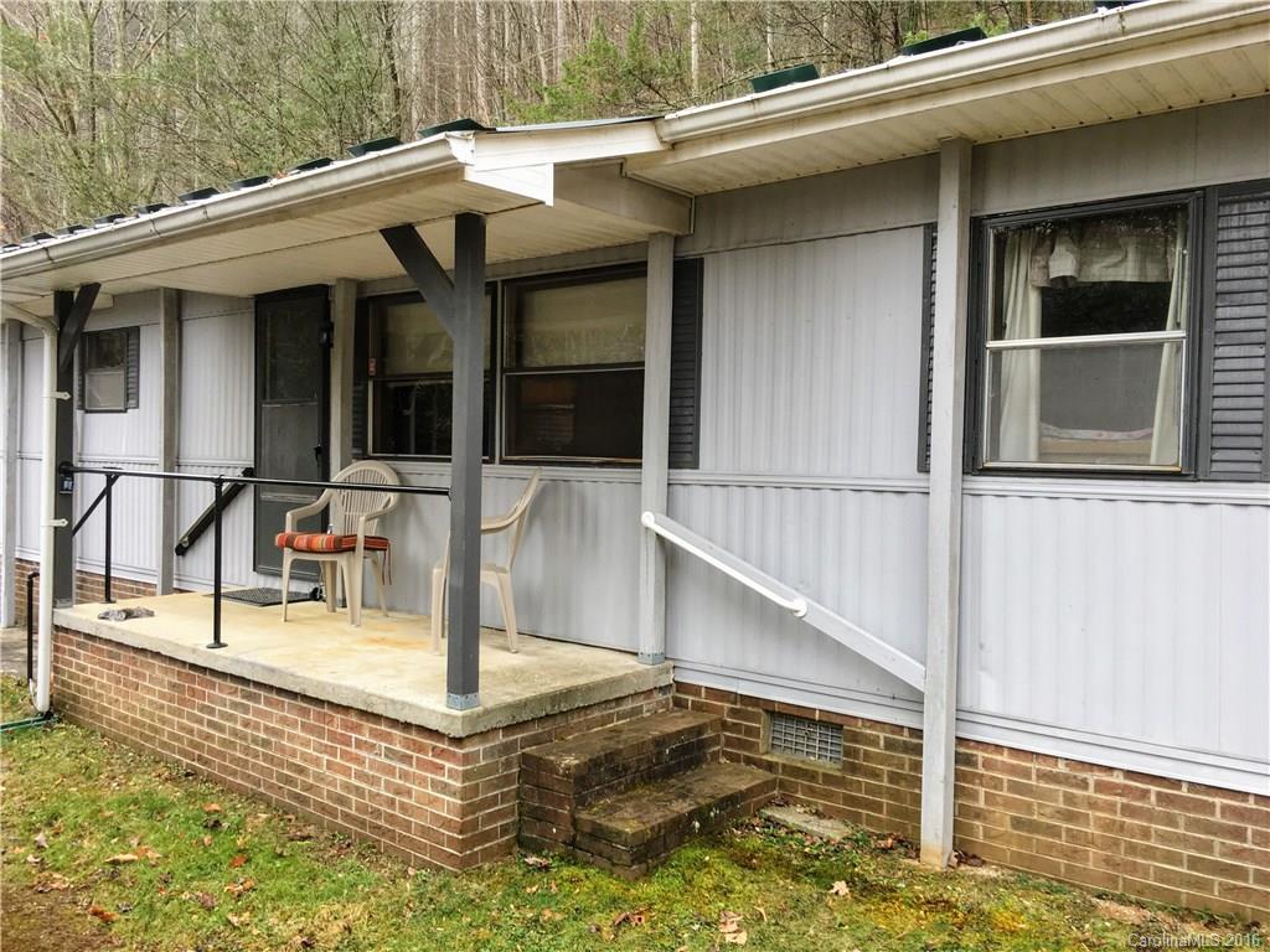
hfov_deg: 61.7
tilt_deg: +0.9
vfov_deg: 48.2
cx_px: 635
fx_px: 1064
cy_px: 476
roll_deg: -1.6
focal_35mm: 29
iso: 25
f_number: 2.2
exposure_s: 1/120
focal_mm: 4.15
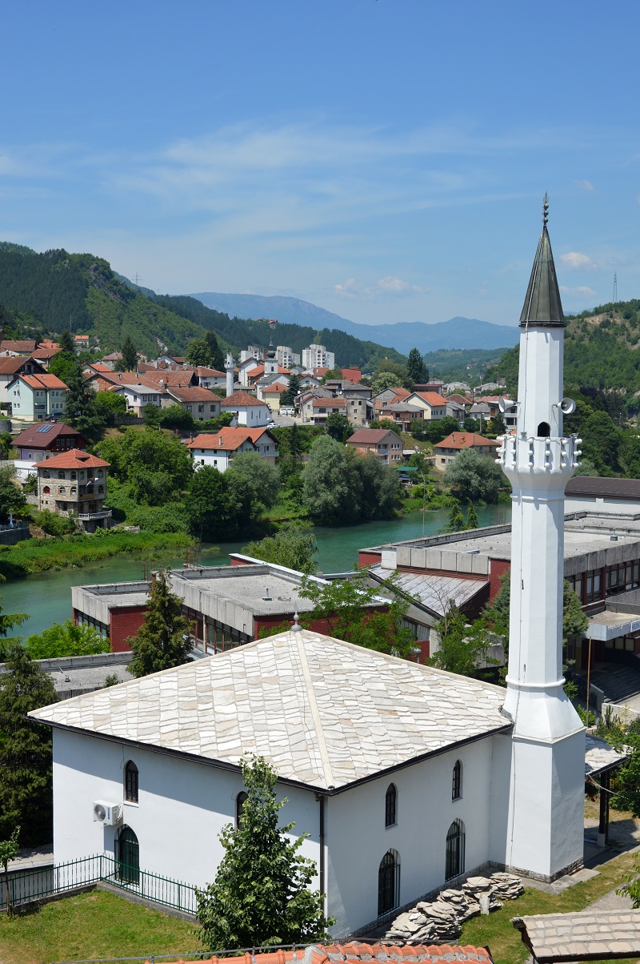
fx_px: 1283
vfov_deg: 41.2
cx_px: 320
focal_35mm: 48
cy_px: 482
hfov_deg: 28.0
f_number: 8
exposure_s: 1/250
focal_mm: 32
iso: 100
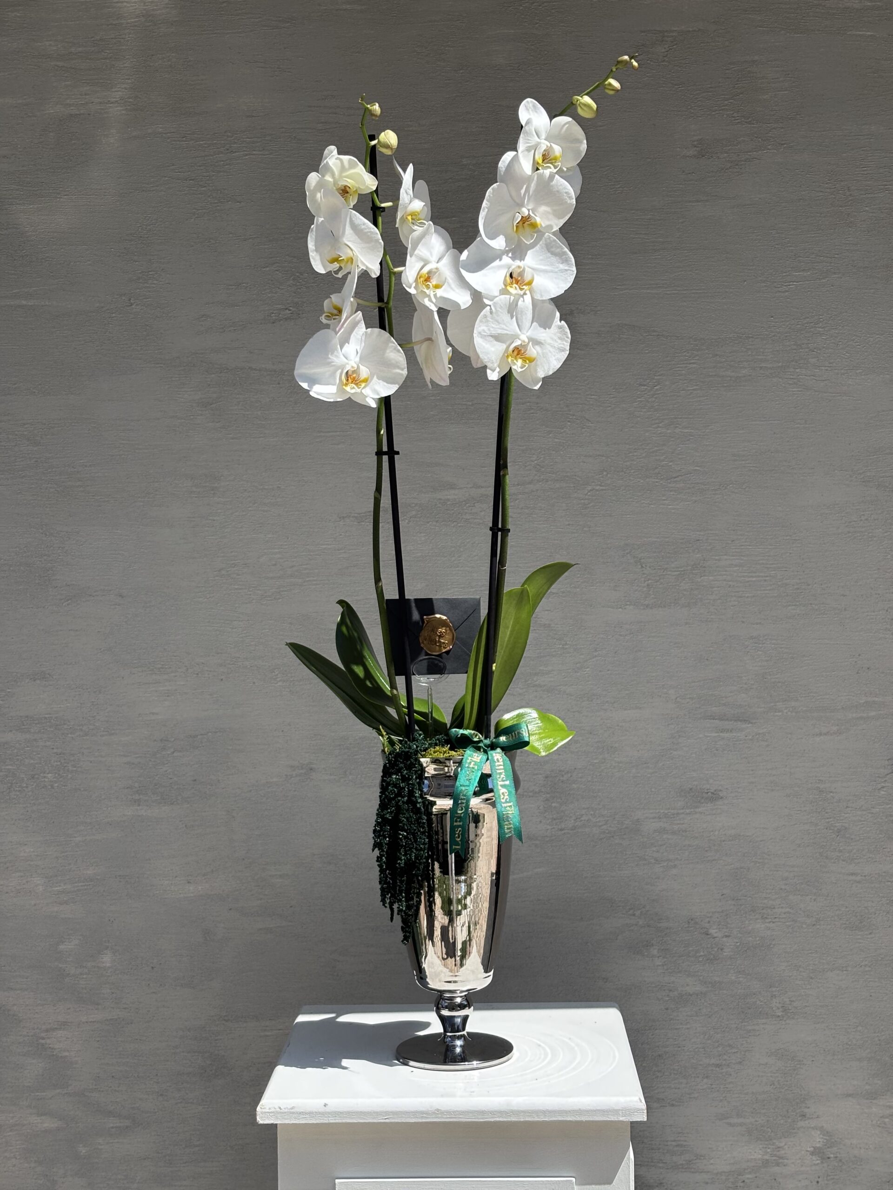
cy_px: 595
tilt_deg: -0.7
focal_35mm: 52
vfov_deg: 36.8
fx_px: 1789
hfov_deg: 28.0
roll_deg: +0.1
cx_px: 446
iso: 32
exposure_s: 1/1912
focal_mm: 5.96
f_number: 1.6
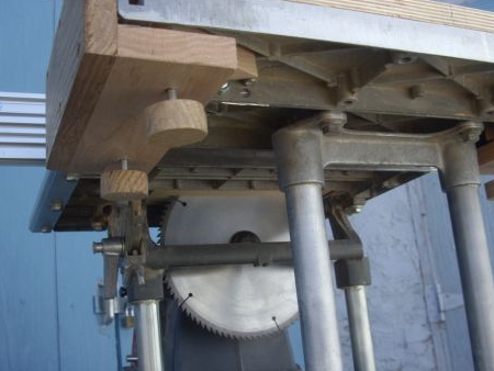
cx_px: 290
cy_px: 205
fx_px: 643
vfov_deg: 32.2
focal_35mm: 45
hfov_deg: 41.9
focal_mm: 7.9
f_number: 5.6
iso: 50
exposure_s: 1/60
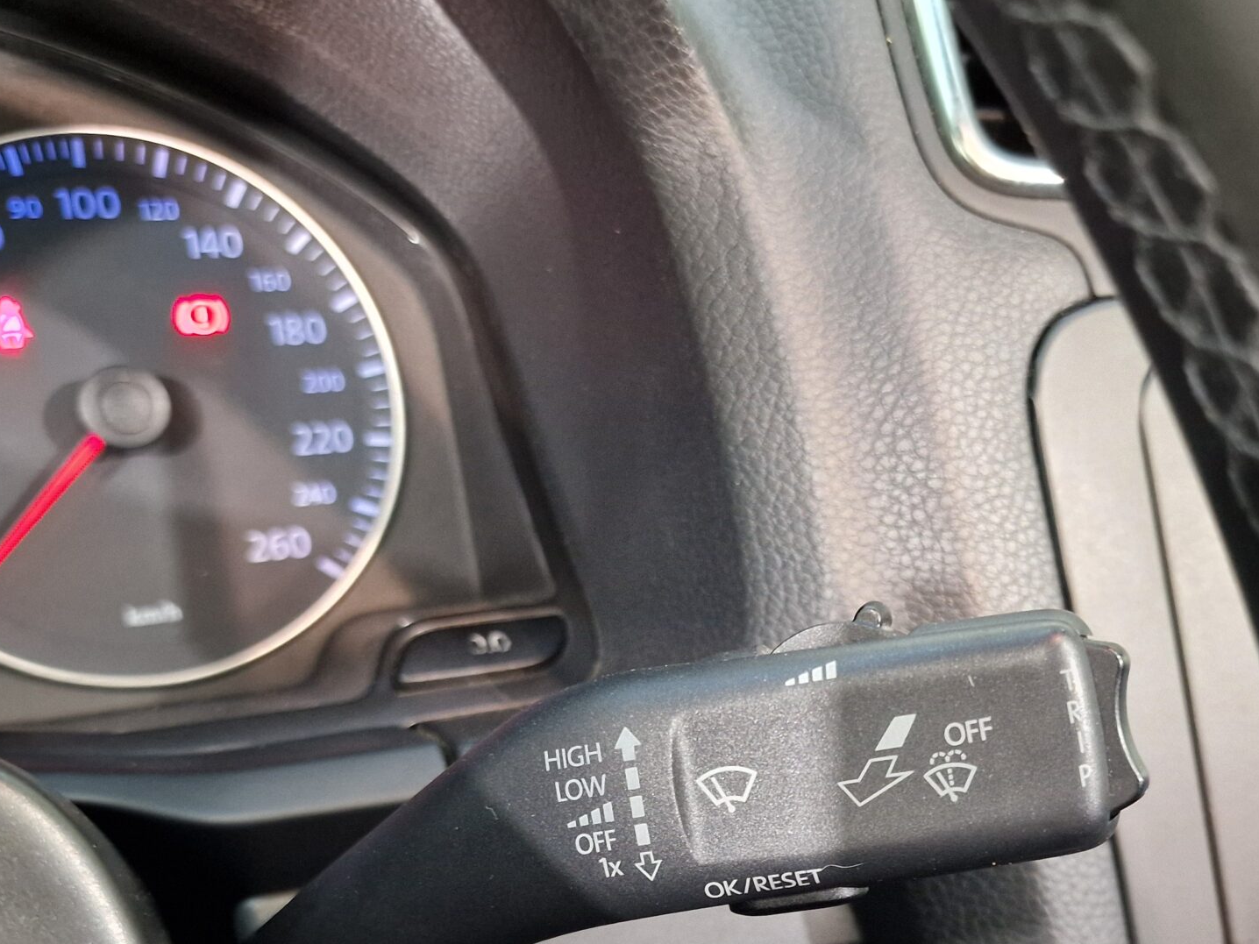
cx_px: 773
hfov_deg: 45.5
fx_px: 1491
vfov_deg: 34.3
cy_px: 727
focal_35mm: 41
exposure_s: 1/33
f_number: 1.8
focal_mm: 6.4
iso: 400
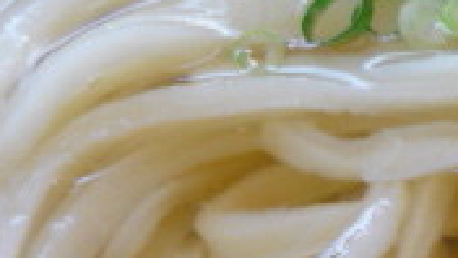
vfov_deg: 9.2
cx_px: 390
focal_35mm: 131
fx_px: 1591
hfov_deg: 16.2
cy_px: 240
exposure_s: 1/30
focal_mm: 5.5
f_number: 2.8
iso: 125
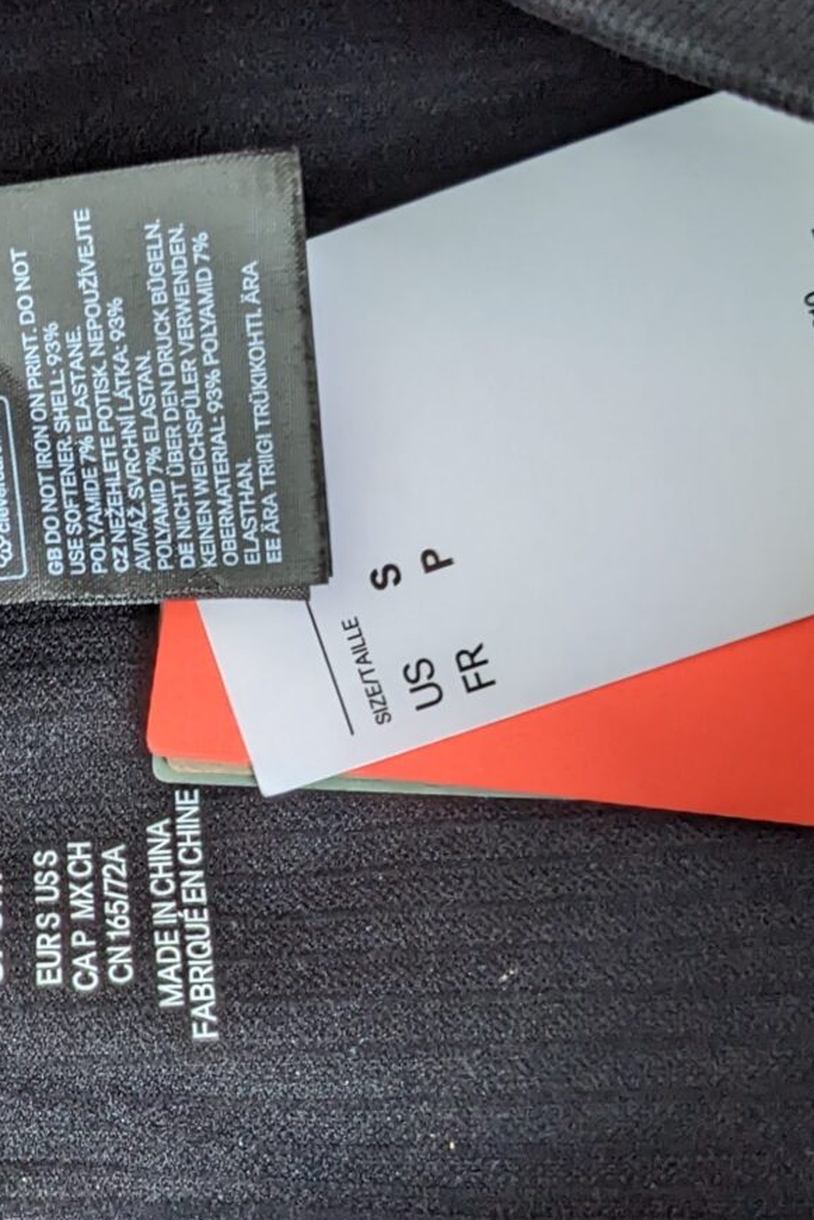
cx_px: -31
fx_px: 2237
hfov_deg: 19.9
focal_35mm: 66
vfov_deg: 30.3
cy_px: 790
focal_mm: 4.38
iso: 152
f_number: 1.73
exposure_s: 1/24
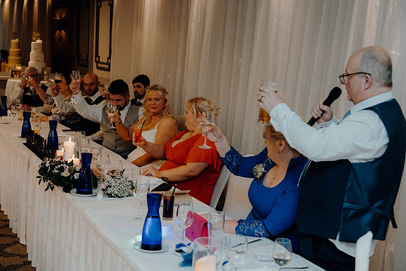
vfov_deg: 24.6
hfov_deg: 36.2
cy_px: 136
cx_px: 203
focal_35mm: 55
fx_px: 620
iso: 2500
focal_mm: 55
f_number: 3.5
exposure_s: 1/160
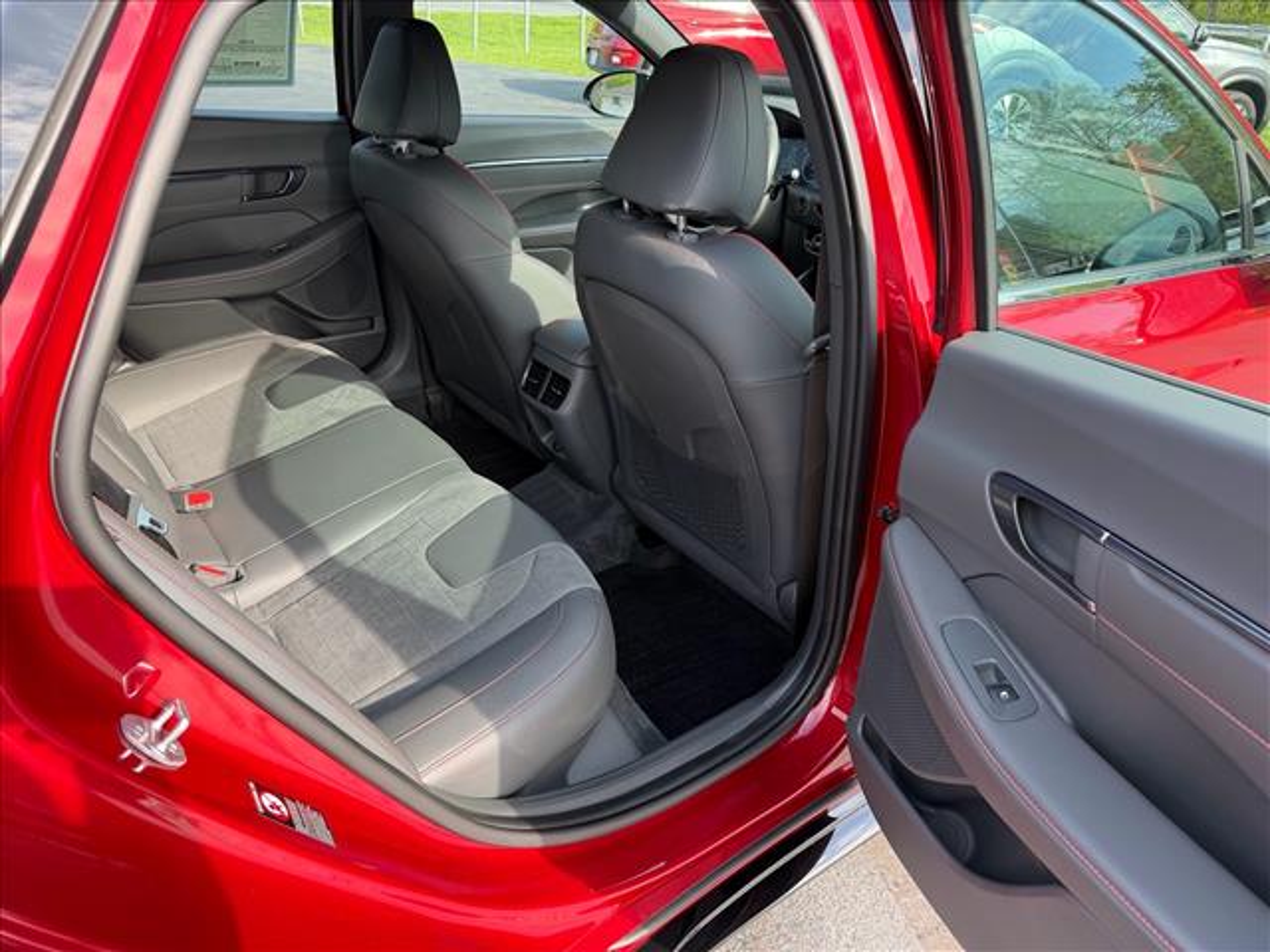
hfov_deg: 71.6
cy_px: 476
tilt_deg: -28.6
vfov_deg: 56.8
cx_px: 635
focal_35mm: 24
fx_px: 881
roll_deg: -2.3
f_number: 1.78
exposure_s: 1/284
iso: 80
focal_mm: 6.76
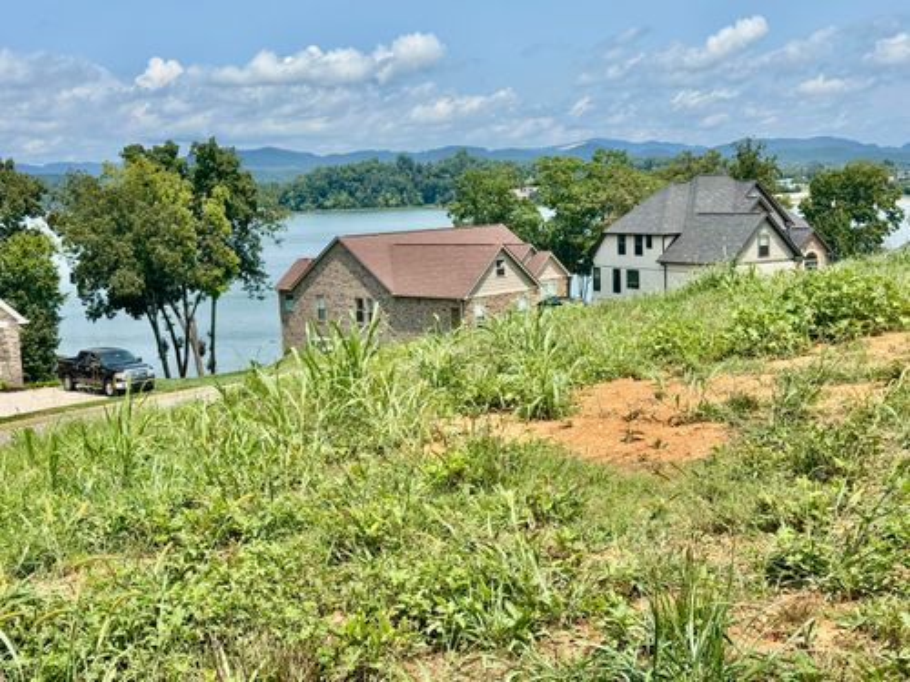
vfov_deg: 30.3
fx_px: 1262
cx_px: 455
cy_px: 341
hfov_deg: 39.7
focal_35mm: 48
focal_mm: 6.76
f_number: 1.78
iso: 64
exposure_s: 1/4975
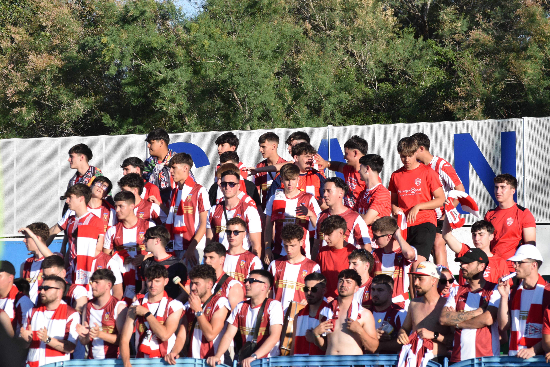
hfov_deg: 11.2
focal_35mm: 183
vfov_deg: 7.5
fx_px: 2795
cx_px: 275
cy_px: 183
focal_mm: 120
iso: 800
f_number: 10
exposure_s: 1/1000
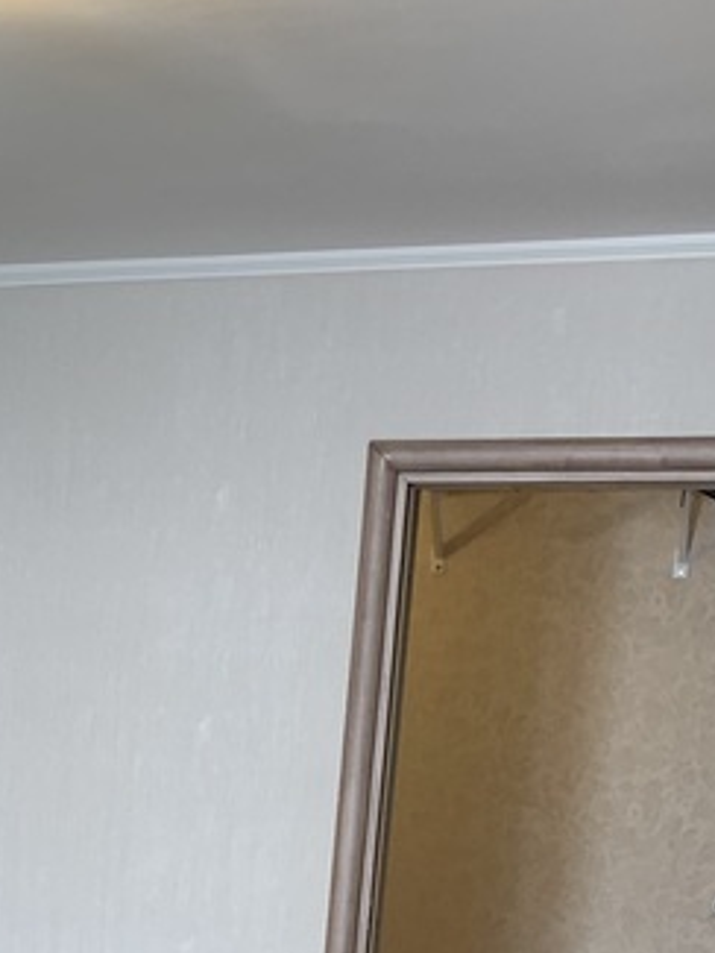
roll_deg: -0.9
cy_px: 1129
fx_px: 2202
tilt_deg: -11.9
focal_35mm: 80
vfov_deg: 22.6
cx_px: -234
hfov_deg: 17.2
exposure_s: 1/106
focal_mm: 4.25
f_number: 1.8
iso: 100
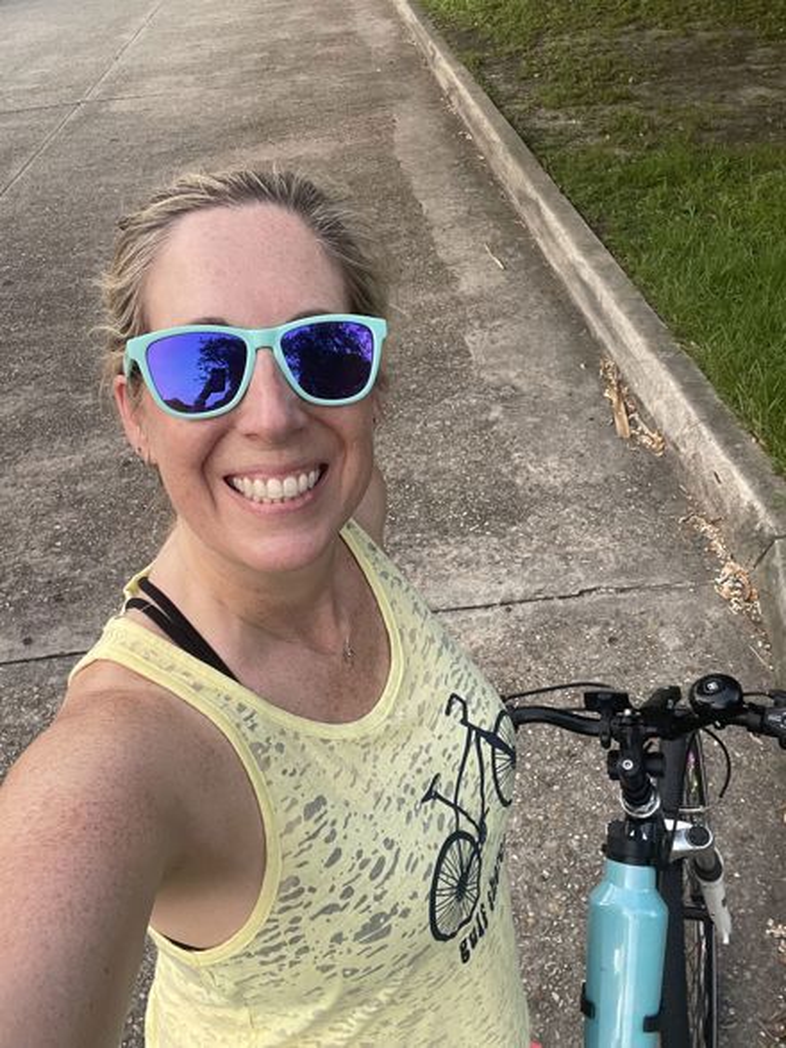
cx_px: 393
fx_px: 909
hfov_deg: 46.8
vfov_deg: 60.0
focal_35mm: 30
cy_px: 524
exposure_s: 1/121
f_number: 2.2
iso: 50
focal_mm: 2.71
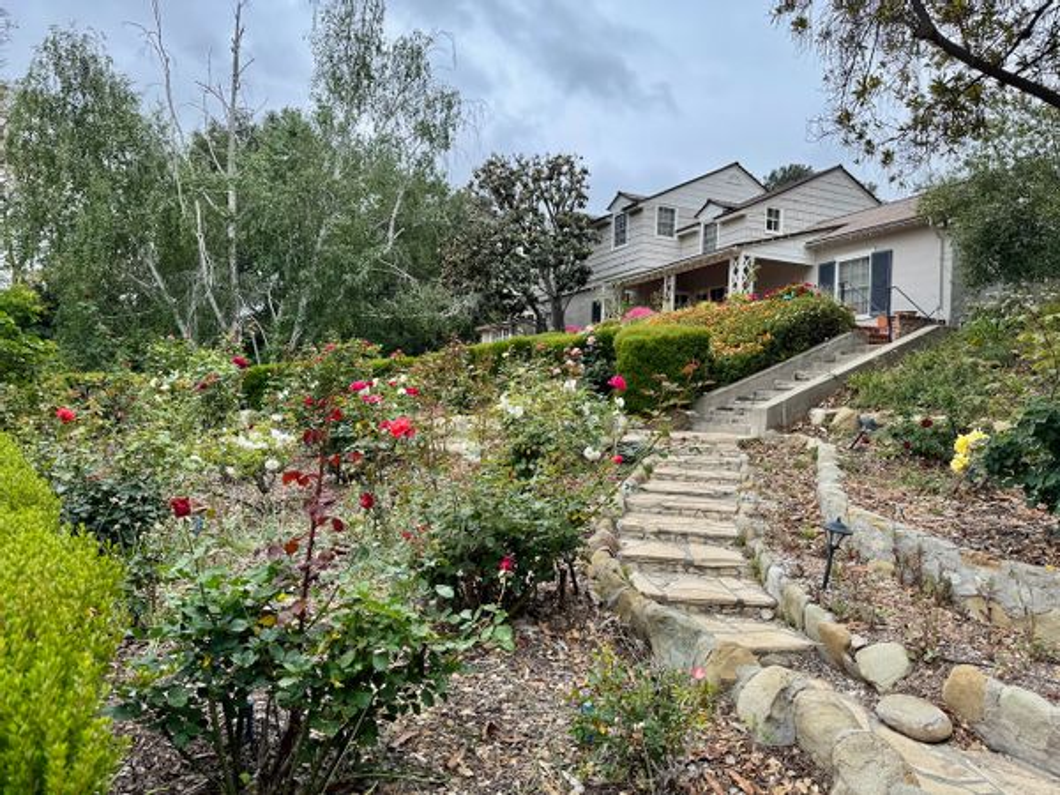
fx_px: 735
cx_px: 530
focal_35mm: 24
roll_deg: -2.2
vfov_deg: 56.8
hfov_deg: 71.6
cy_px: 398
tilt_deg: +0.6
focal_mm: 6.76
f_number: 1.78
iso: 80
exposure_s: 1/1215
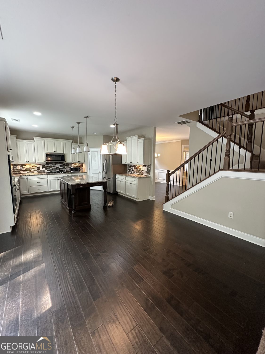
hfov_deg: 85.7
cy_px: 177
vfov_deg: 102.1
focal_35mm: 14
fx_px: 143
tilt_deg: -5.7
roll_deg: -1.2
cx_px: 132
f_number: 2.2
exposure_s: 1/60
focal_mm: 2.22
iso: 200
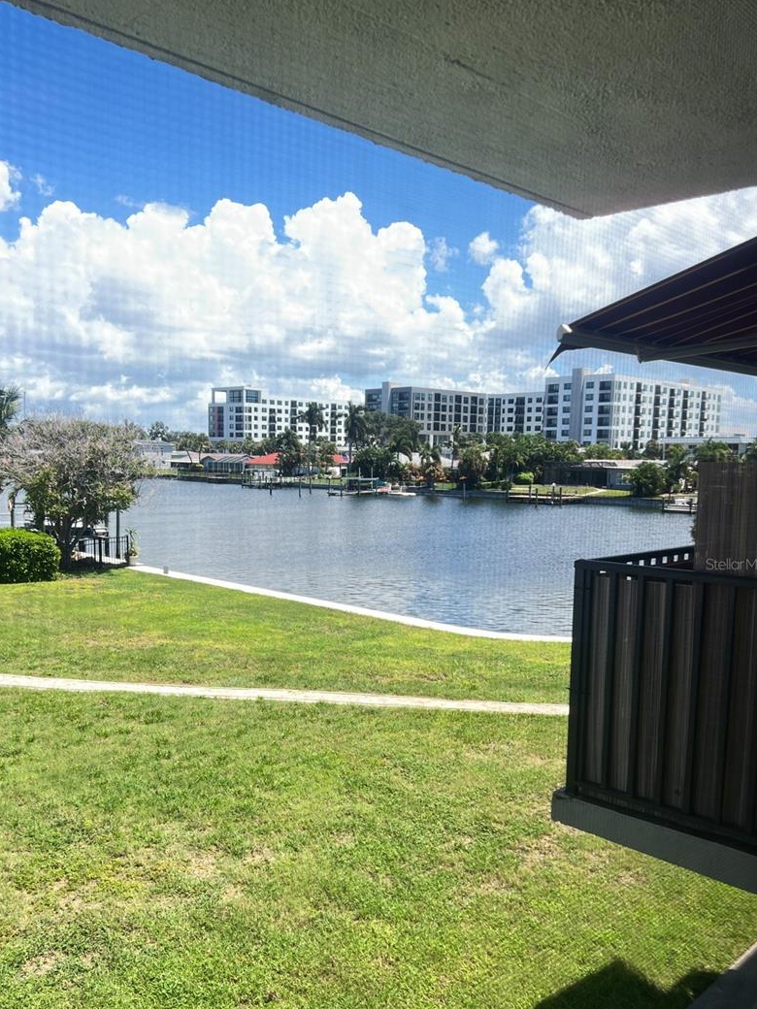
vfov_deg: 59.8
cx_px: 338
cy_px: 564
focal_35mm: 30
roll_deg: +0.1
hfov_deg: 46.7
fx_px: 875
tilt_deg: -6.0
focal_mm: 5.7
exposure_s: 1/803
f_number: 1.5
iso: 50
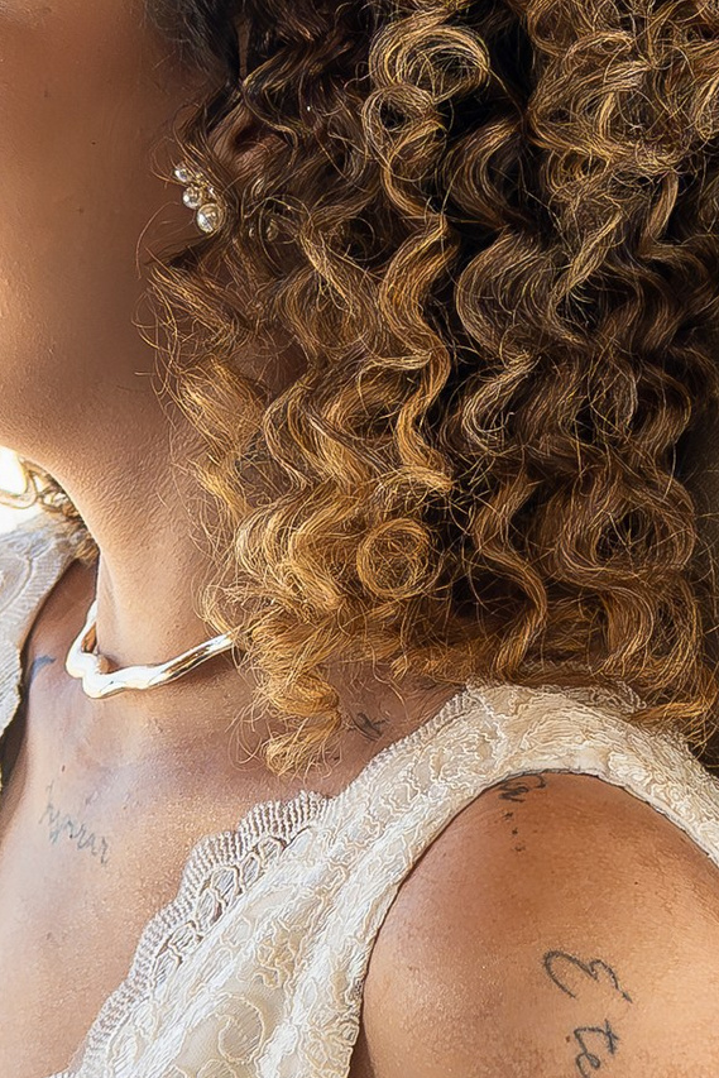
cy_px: 585
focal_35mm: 108
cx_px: 657
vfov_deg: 18.9
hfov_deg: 12.6
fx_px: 3234
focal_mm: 16
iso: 640
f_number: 3.5
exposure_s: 1/1250
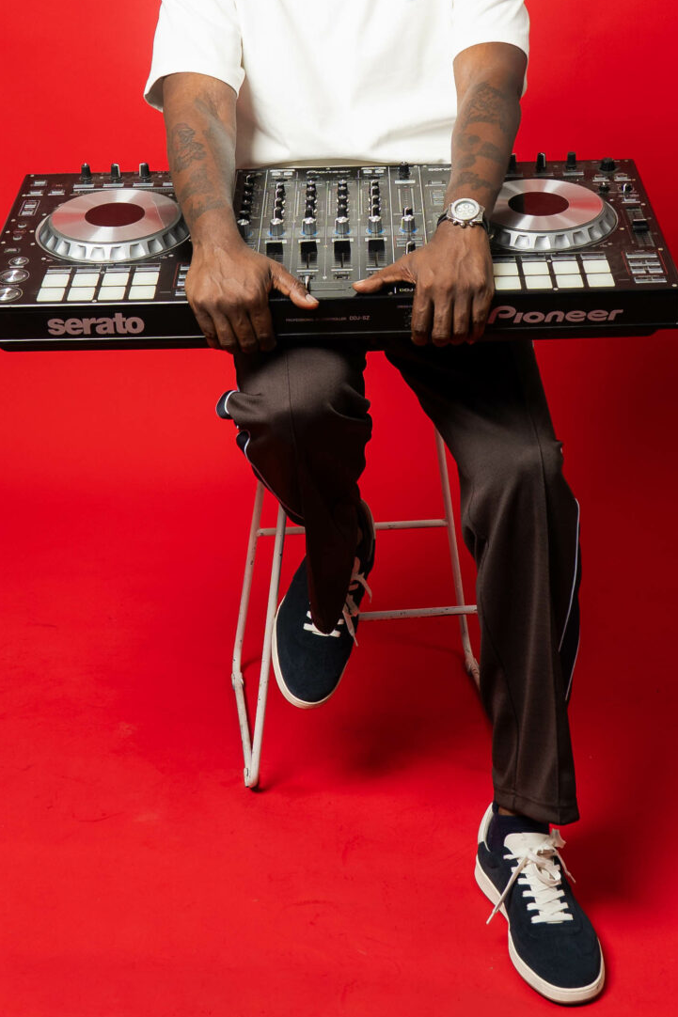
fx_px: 1724
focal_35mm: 61
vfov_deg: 32.2
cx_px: 322
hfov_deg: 22.3
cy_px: 242
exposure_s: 1/160
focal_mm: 22
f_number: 3.5
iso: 200
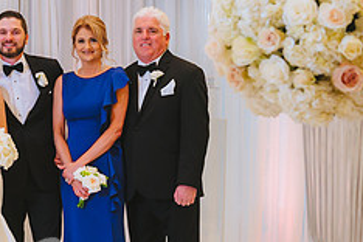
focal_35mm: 139
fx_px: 1401
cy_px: 150
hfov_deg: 14.4
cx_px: -28
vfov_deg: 9.9
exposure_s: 1/200
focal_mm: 56
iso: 2000
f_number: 4
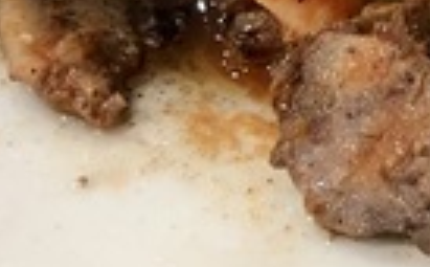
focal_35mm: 150
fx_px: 1754
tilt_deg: -53.9
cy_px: -138
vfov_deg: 8.5
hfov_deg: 13.3
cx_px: 606
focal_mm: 3.99
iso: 50
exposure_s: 1/15
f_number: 1.8
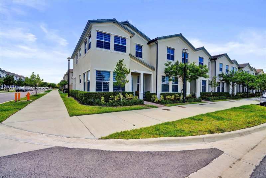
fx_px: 118
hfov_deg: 96.7
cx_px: 133
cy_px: 89
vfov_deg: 73.7
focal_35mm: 16
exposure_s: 1/400
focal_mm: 16
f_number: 6.3
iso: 64
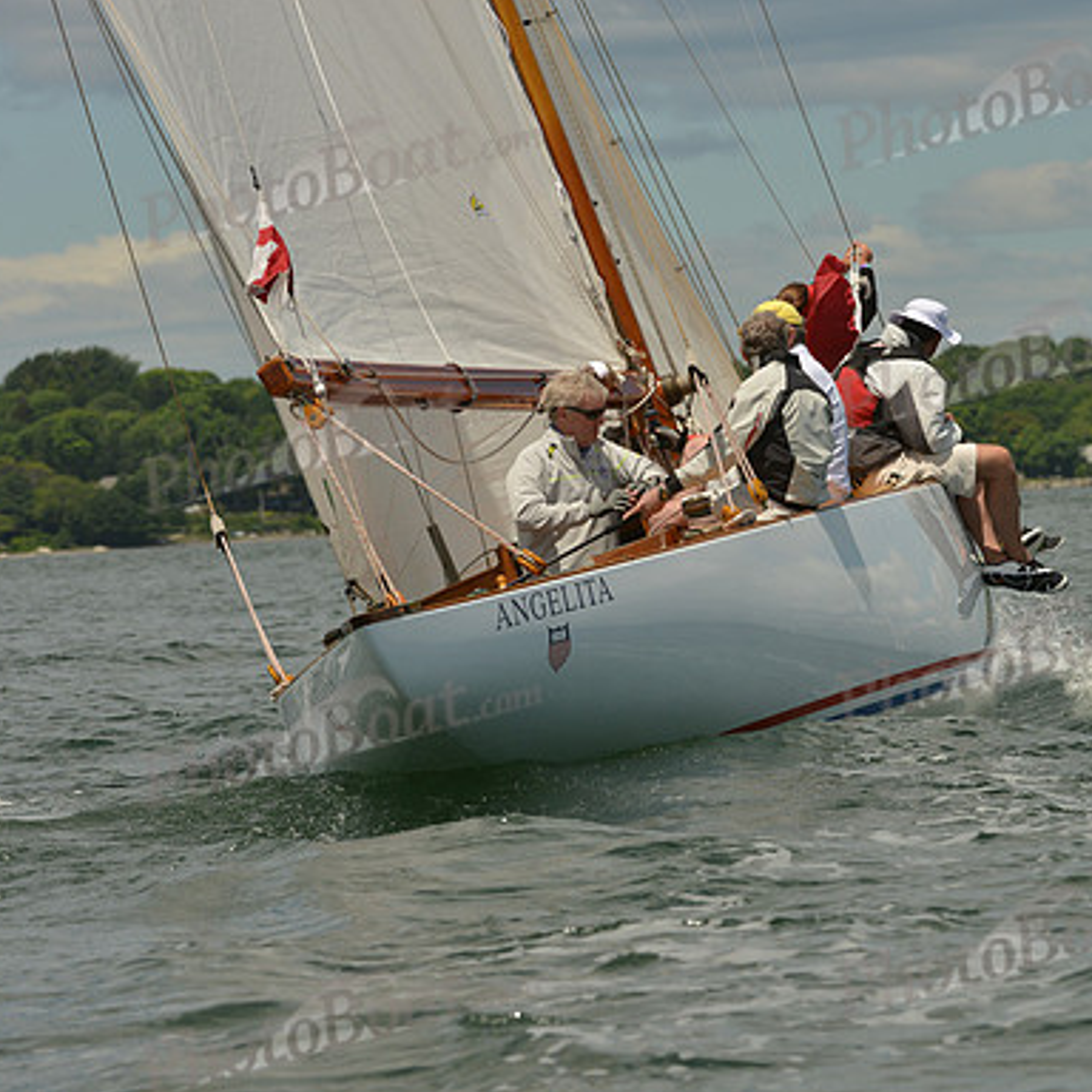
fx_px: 9172
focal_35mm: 257
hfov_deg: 6.8
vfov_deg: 6.8
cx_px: 691
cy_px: 547
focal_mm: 200
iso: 200
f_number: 8
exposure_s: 1/1000
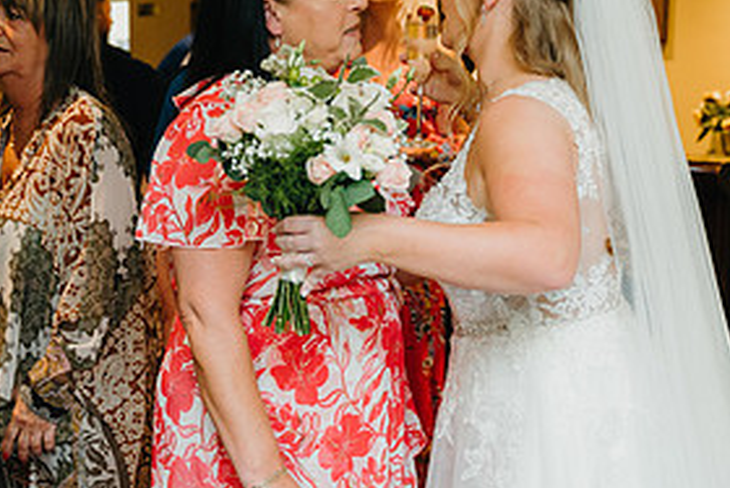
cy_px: 231
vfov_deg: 22.3
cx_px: 342
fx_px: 1238
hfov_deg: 32.9
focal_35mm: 61
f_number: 2.8
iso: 1250
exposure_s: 1/160
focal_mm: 28
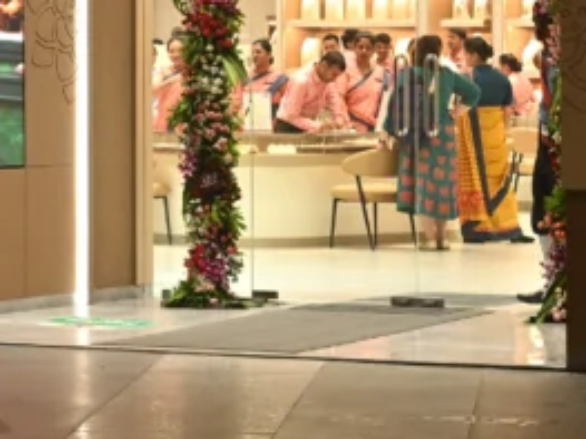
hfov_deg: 9.8
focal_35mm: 202
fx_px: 3418
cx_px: 241
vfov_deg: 7.3
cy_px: -64
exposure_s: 1/100
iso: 1250
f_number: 7.1
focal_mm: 54
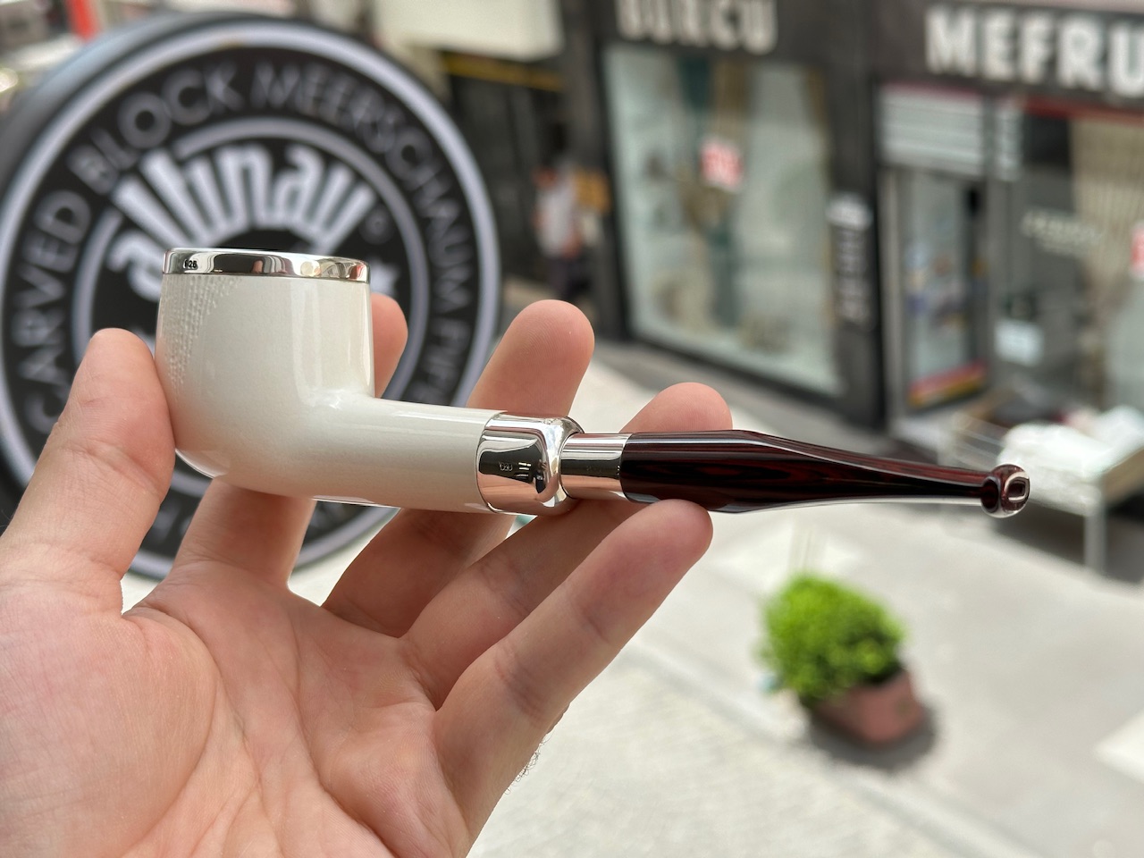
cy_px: 429
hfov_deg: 39.7
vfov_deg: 30.3
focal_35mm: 48
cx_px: 572
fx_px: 1586
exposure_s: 1/1376
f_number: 1.78
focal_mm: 6.86
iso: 64
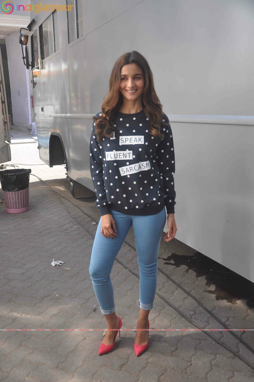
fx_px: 414
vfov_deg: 49.6
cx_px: 127
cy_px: 191
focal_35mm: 39
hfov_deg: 34.1
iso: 640
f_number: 4
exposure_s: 1/1600
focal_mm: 26
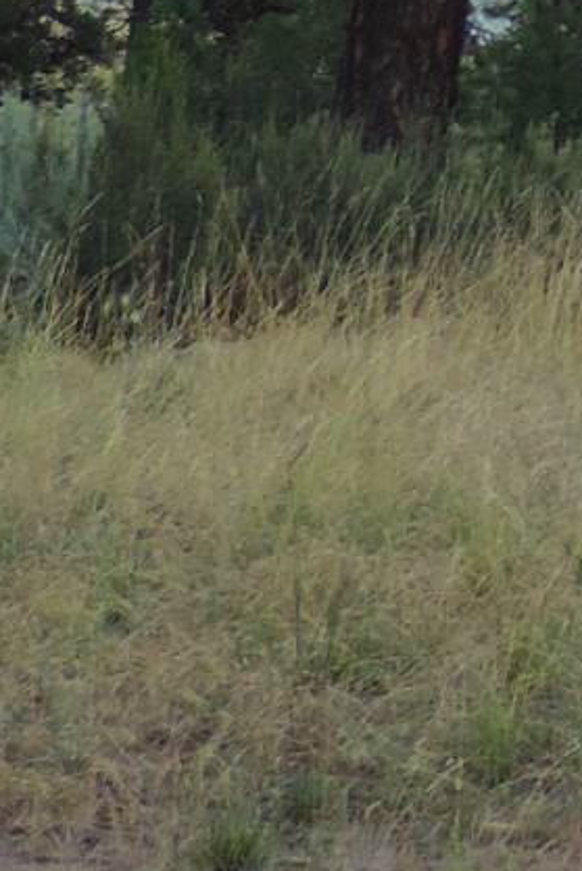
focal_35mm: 226
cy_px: -869
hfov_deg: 5.4
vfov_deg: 8.6
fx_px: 5476
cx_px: 2165
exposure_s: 1/125
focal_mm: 7.1
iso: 80
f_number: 3.3
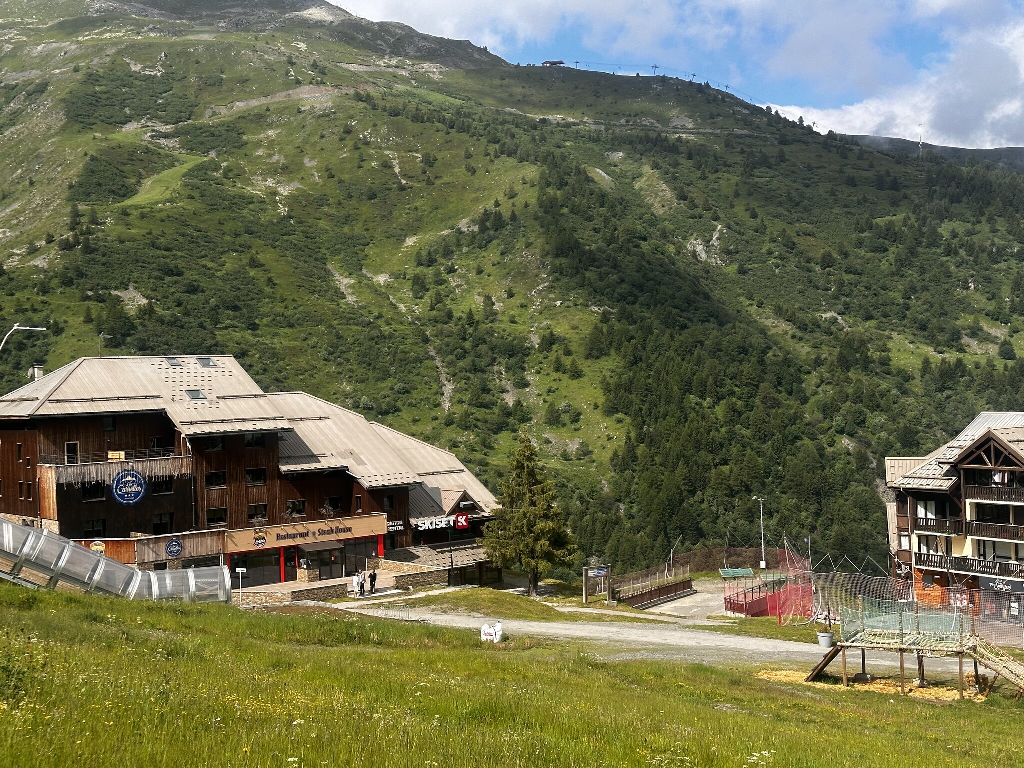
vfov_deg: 30.3
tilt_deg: -0.6
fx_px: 1420
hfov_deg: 39.7
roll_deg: +1.7
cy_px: 384
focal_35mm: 48
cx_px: 512
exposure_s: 1/3472
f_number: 1.78
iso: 64
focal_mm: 6.86
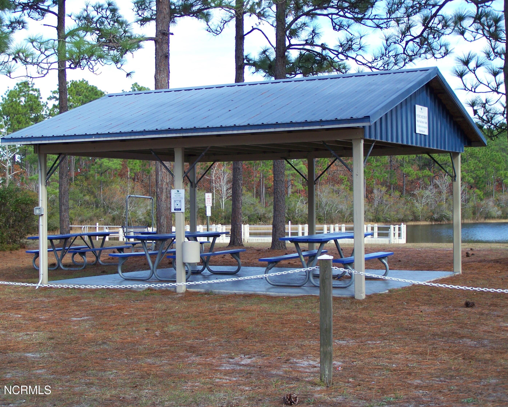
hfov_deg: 28.3
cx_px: 238
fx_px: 1007
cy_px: 204
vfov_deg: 22.8
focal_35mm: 67
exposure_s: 1/200
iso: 64
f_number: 3.2
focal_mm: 10.7
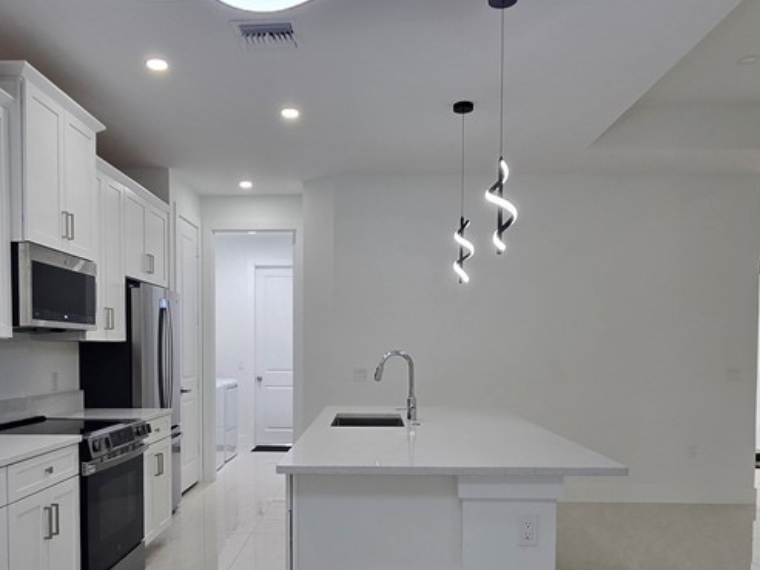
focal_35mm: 27
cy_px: 370
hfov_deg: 65.3
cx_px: 359
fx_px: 593
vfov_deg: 50.6
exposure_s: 1/70.4
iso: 64
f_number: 2.2
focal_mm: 2.2
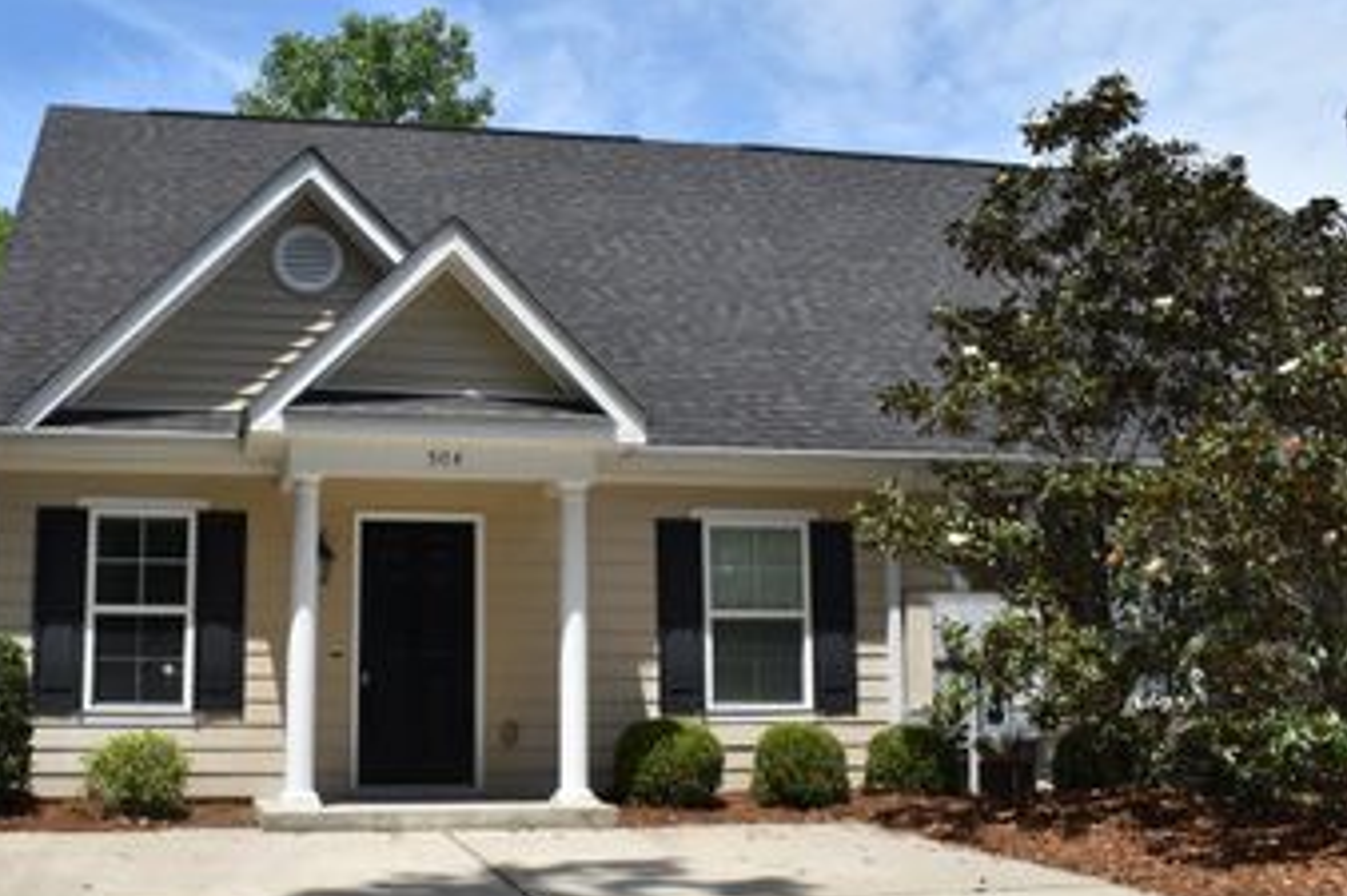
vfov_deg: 33.4
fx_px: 1496
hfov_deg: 47.3
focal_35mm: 40
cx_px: 399
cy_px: 464
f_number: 10
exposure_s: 1/200
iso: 100
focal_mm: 18
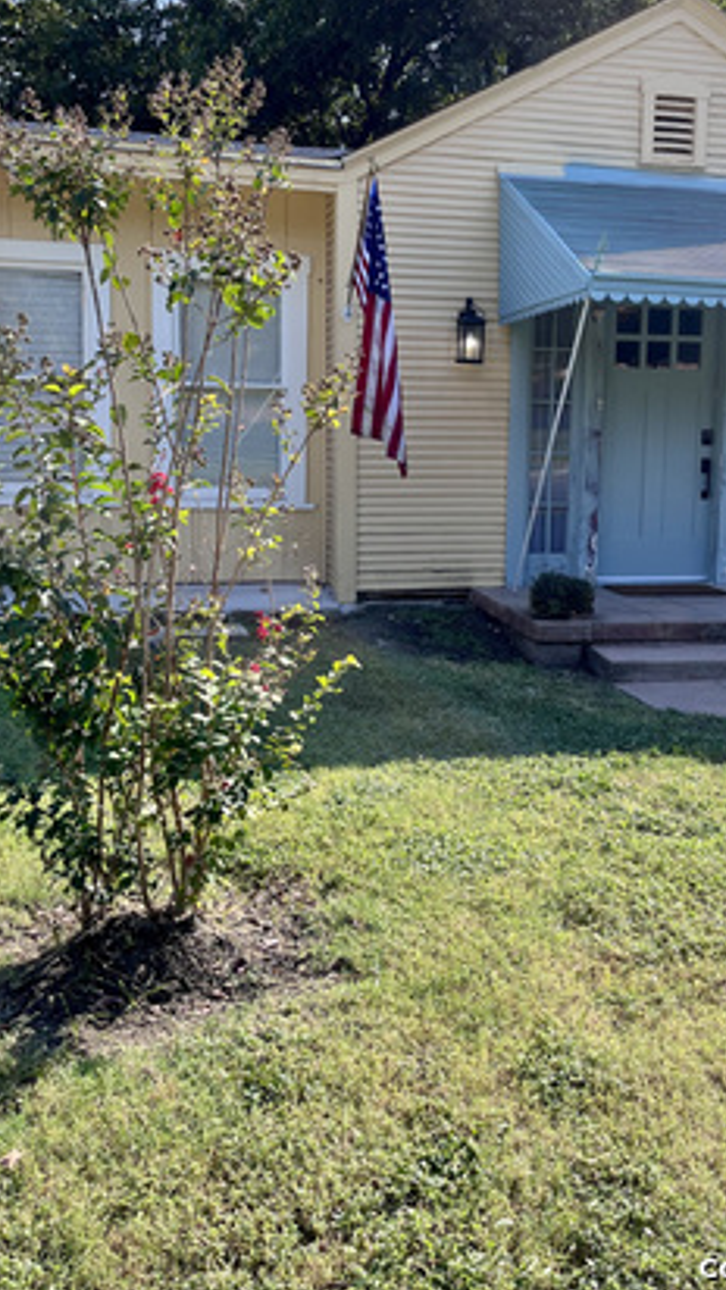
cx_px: 385
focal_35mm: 33
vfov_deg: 59.3
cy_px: 573
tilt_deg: -5.8
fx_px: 1128
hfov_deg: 35.7
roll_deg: +0.0
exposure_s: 1/1404
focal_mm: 5.1
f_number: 1.6
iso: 50
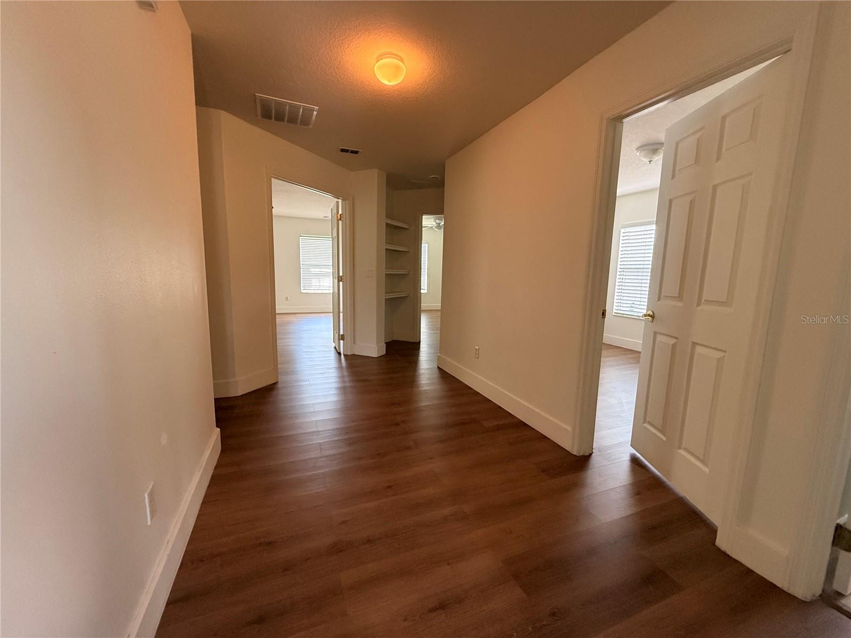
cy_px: 319
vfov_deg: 85.7
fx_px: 344
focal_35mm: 14
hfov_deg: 102.1
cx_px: 426
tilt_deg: -8.0
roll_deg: -1.1
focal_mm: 2.22
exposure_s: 1/120
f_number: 2.2
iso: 500
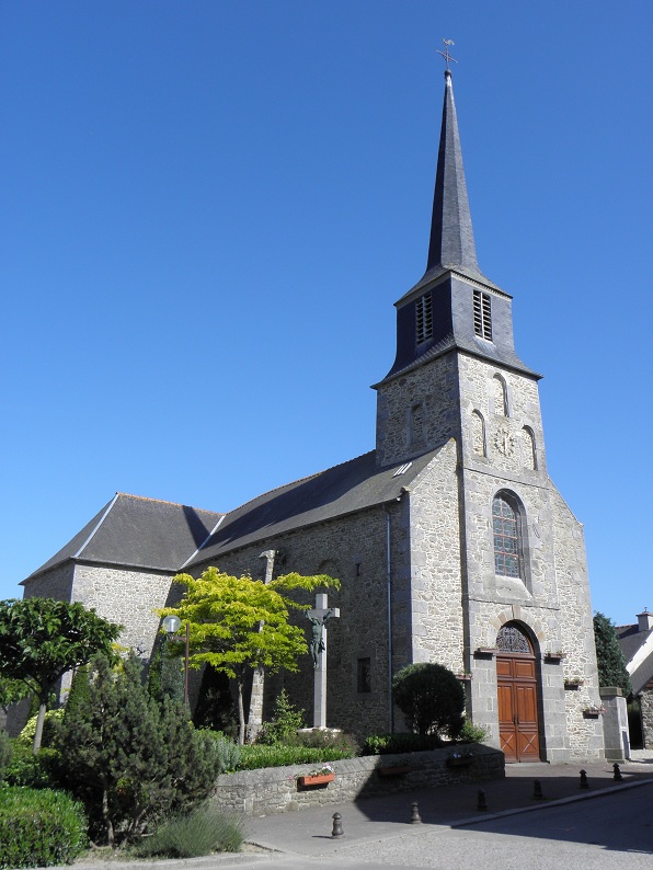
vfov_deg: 55.3
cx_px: 326
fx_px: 830
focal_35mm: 33
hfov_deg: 43.0
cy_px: 435
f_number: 5.6
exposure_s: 1/200
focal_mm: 5.9
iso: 64
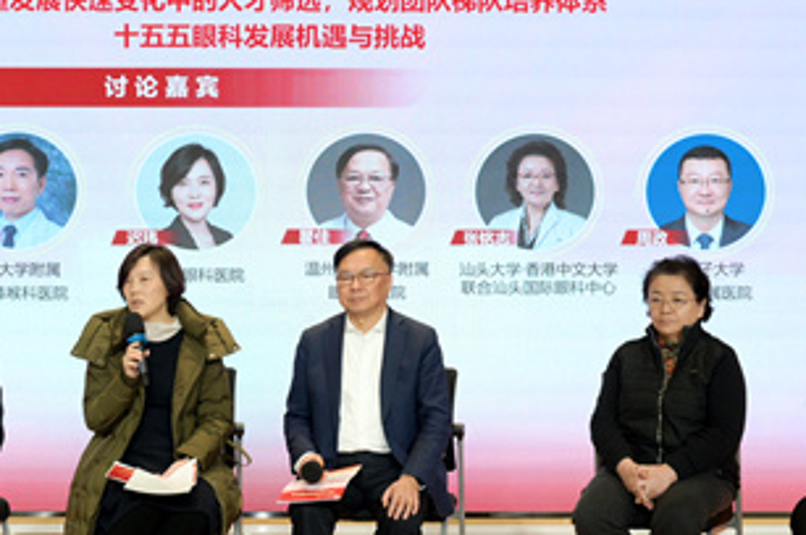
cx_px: 265
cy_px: 336
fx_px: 2013
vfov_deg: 15.1
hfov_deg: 22.5
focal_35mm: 90
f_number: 5
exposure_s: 1/100
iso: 1000
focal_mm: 46
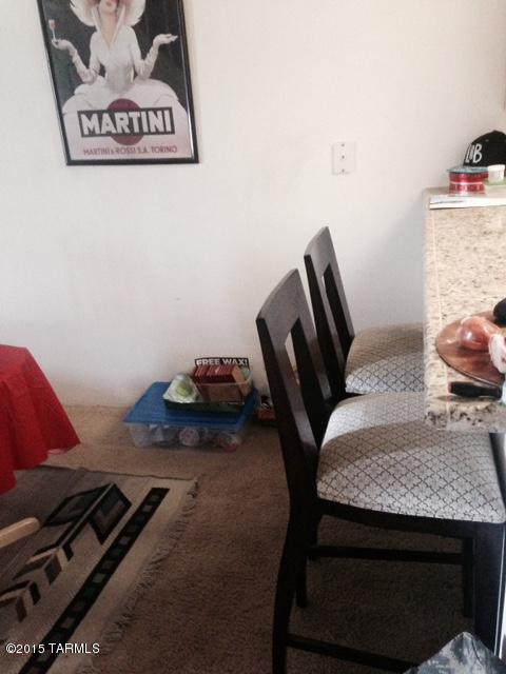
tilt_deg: -21.4
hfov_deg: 42.9
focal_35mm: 33
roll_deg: +3.9
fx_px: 643
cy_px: 337
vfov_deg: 55.4
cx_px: 253
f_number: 2.4
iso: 500
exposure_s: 1/15
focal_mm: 4.12
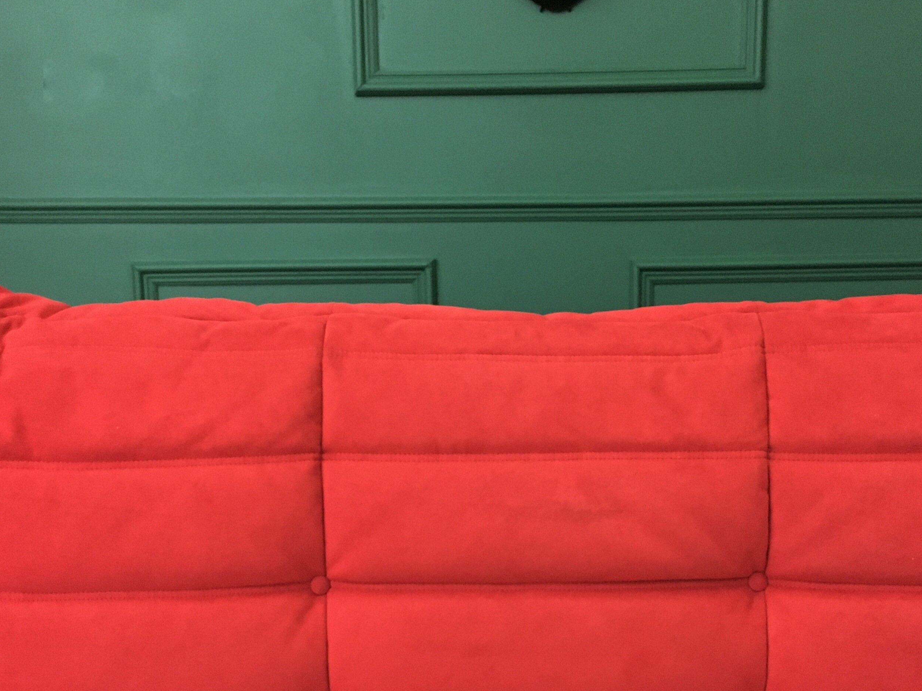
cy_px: 501
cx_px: 500
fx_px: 1252
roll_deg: +0.4
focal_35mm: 47
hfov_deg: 40.4
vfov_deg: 30.5
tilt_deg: -8.2
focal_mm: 4.15
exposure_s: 1/17
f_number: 2.2
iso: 250
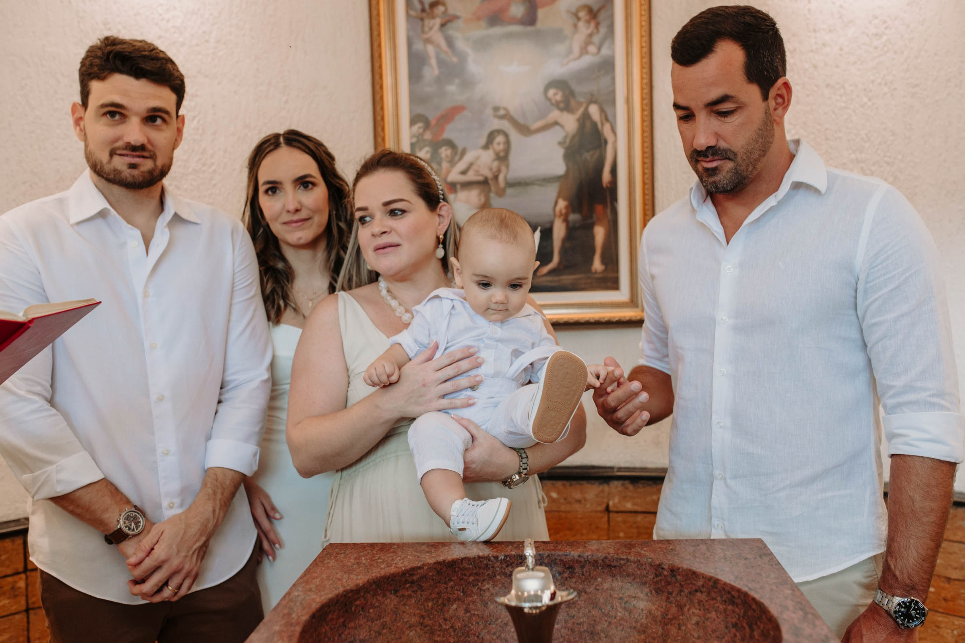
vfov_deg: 36.9
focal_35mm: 36
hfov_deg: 53.1
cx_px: 476
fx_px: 965
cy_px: 323
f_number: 4
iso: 560
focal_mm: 35
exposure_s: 1/180
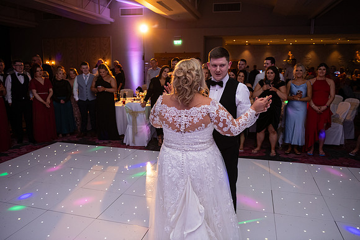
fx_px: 280
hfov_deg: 65.5
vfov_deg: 46.4
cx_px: 180
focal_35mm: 28
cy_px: 120
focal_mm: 28
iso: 1250
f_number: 3.5
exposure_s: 1/160
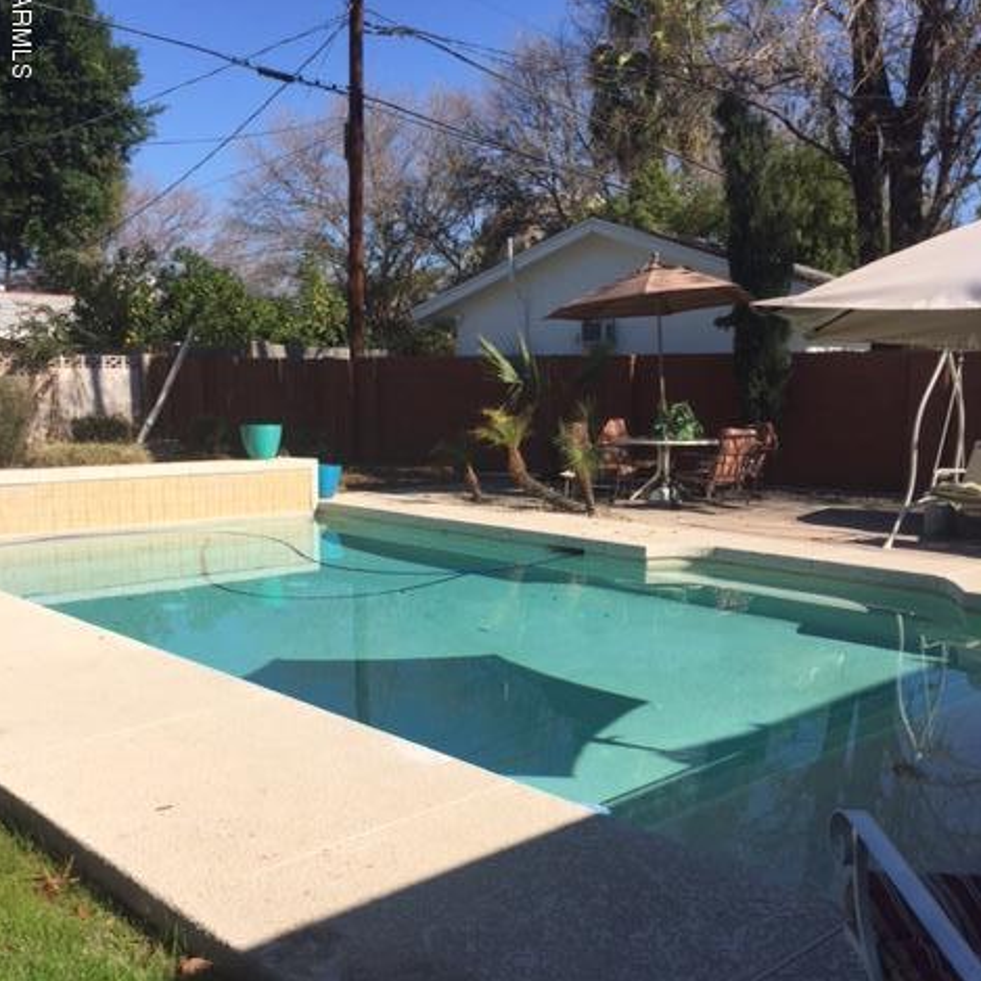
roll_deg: -0.3
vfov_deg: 47.0
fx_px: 1122
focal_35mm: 35
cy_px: 584
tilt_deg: -8.2
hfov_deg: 47.2
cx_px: 481
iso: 32
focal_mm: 4.15
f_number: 2.2
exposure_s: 1/2475
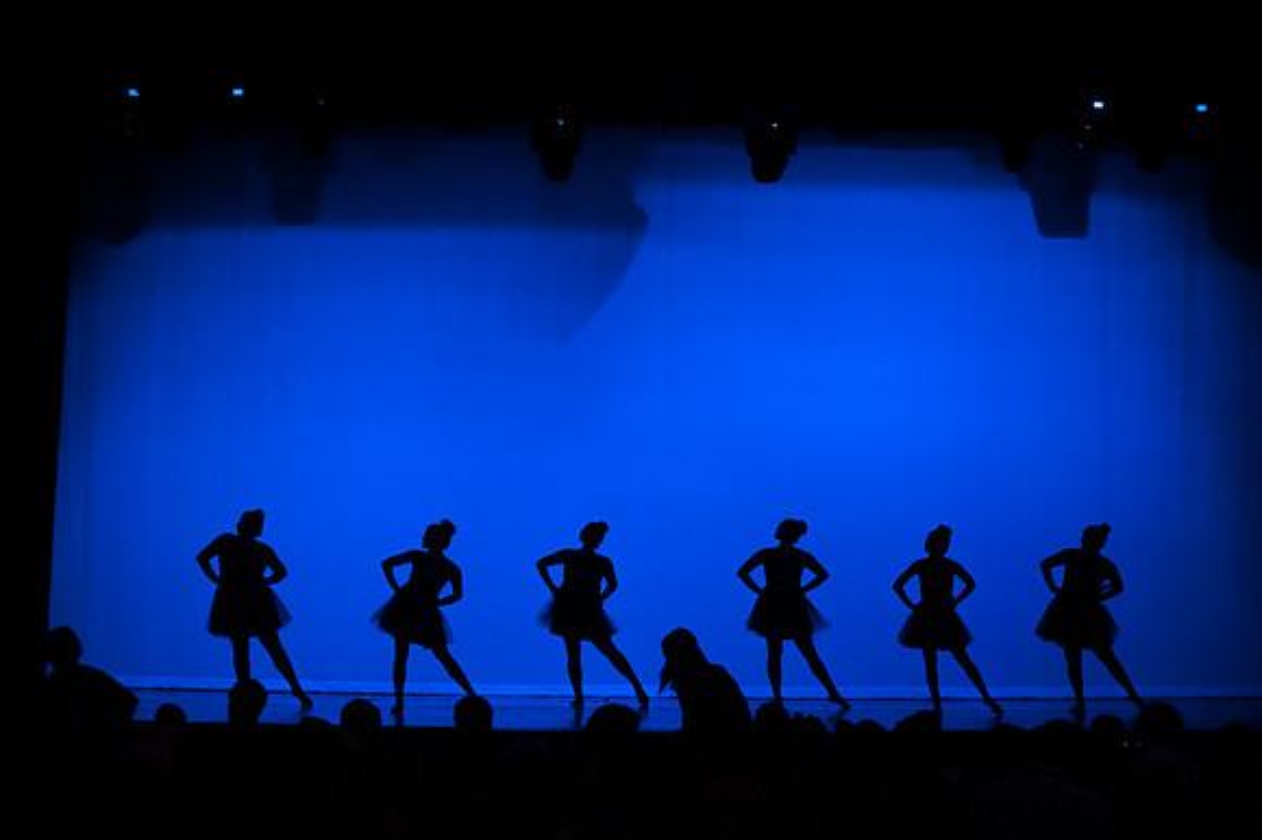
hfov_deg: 28.9
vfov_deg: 19.4
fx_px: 2452
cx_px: 631
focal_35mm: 70
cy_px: 420
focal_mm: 70
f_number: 2.8
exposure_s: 1/200
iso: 3200
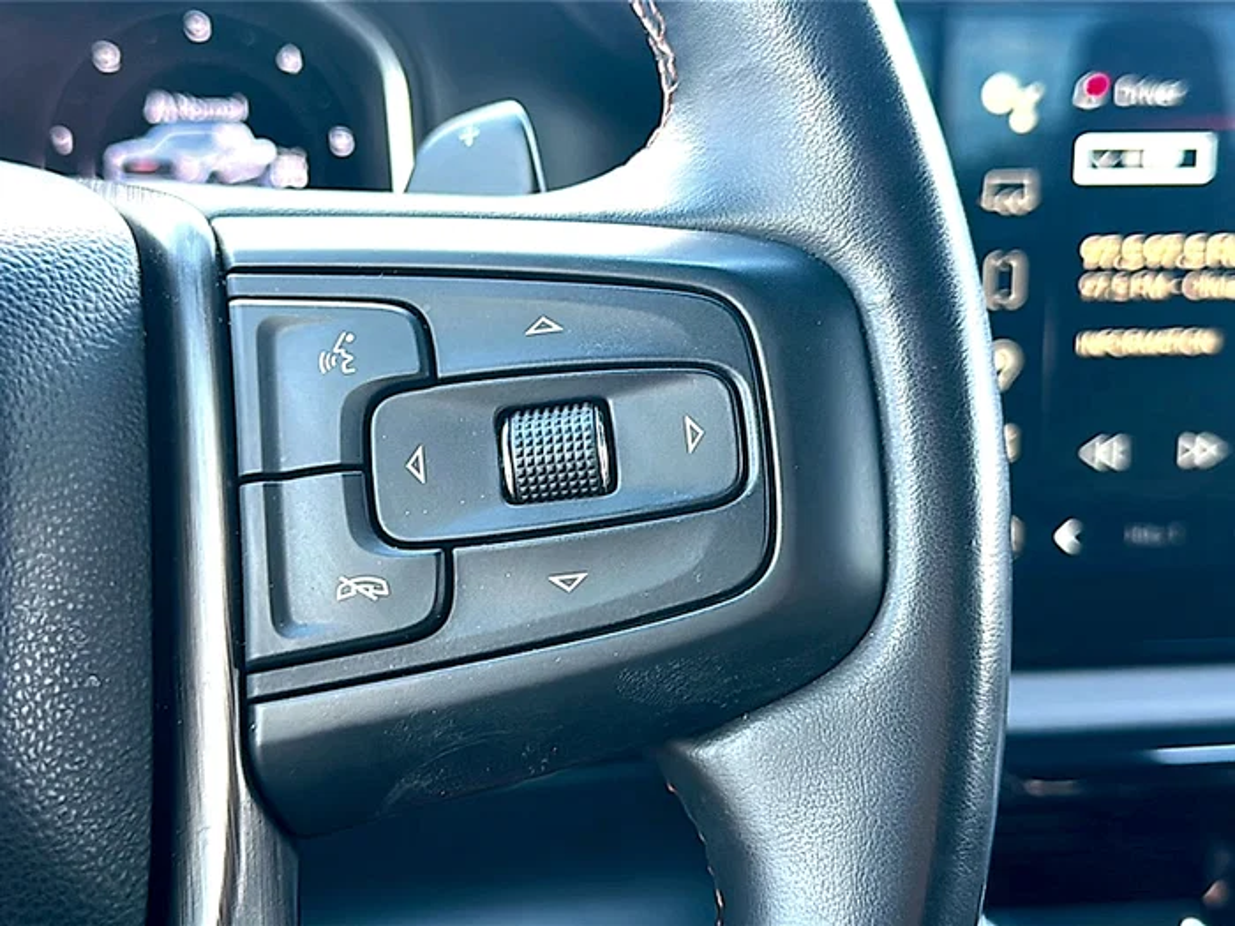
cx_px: 618
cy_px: 463
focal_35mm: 39
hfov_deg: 47.9
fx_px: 1391
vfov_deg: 36.8
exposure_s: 1/58
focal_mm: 6.86
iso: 64
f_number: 1.78
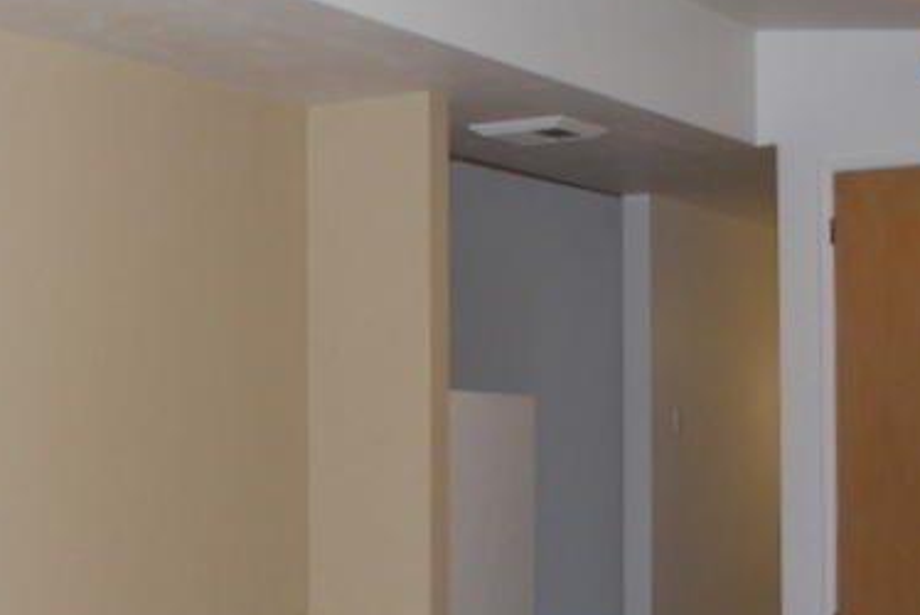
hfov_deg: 26.4
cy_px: 422
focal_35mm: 74
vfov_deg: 18.4
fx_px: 1893
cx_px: 89
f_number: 3.5
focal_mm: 18
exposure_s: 1/60
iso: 200
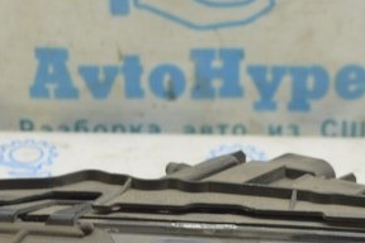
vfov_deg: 9.3
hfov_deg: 14.2
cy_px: 379
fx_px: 1458
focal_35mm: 144
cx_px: 271
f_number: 5.6
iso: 400
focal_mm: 27
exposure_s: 1/20
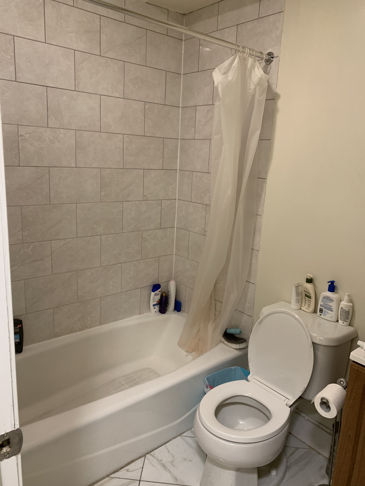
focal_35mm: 26
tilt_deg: -12.2
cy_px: 243
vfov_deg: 67.3
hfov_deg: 53.1
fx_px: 366
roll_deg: -4.0
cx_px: 182
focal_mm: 4.25
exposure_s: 1/60
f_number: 1.8
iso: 160
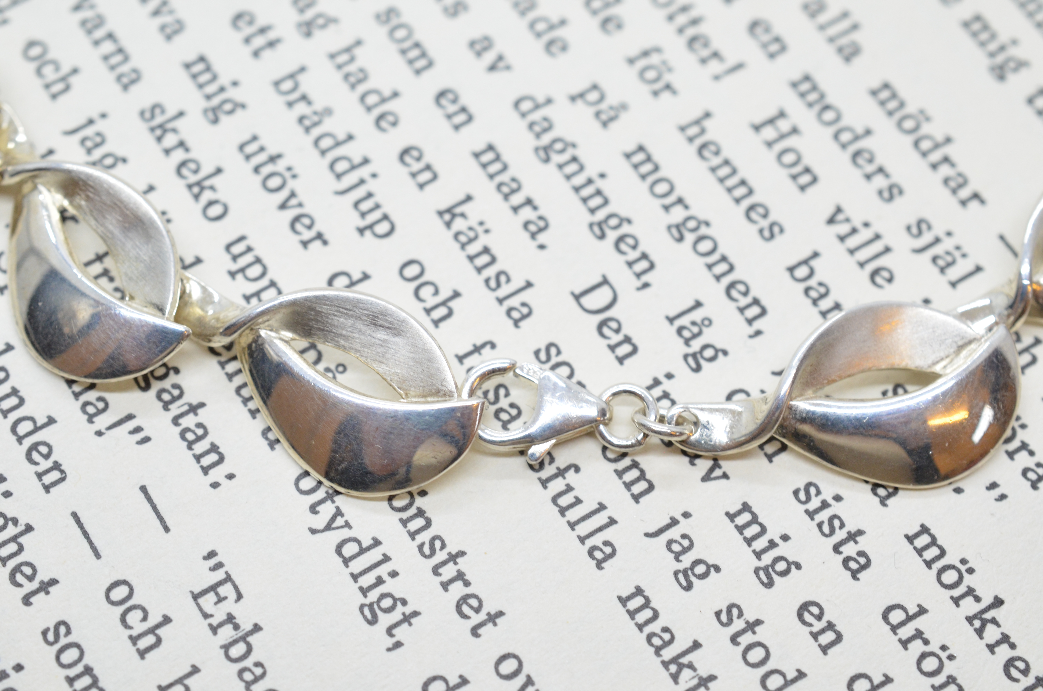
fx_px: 1735
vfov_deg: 22.5
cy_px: 346
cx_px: 522
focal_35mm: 60
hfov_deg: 33.5
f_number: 9
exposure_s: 1/125
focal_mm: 40
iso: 1000
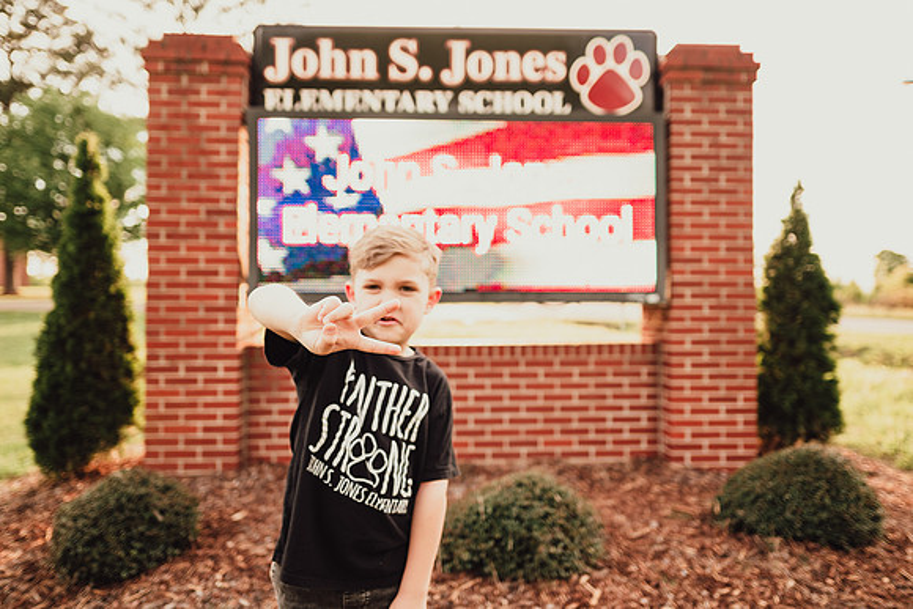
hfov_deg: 73.7
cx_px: 456
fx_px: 609
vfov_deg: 53.2
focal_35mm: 24
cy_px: 304
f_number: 2.2
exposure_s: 1/320
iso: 160
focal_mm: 24
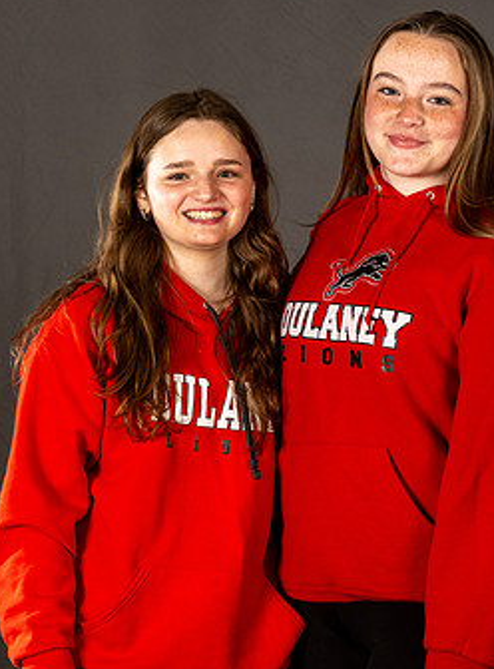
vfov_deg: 12.8
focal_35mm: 155
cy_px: 351
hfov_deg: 9.4
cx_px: 454
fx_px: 2980
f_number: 5.6
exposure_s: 1/125
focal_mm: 70
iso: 160
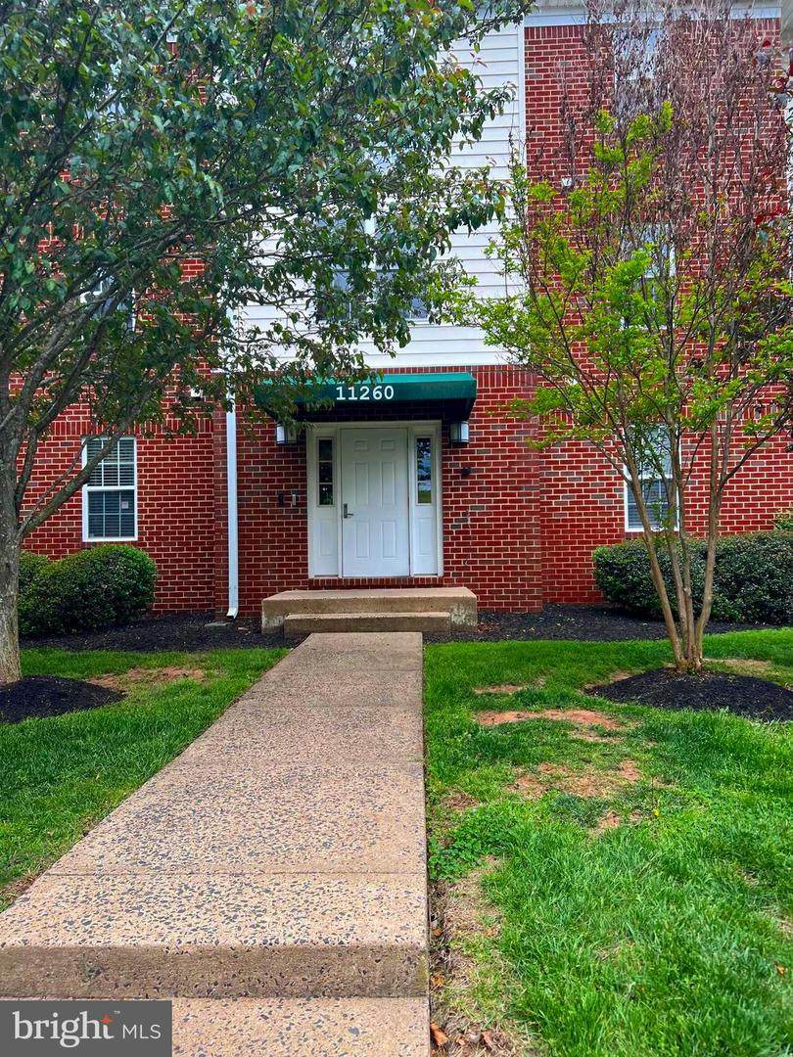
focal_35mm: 26
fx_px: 794
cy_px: 528
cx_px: 396
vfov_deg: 67.3
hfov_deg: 53.1
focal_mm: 5.7
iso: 50
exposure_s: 1/666
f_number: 1.5
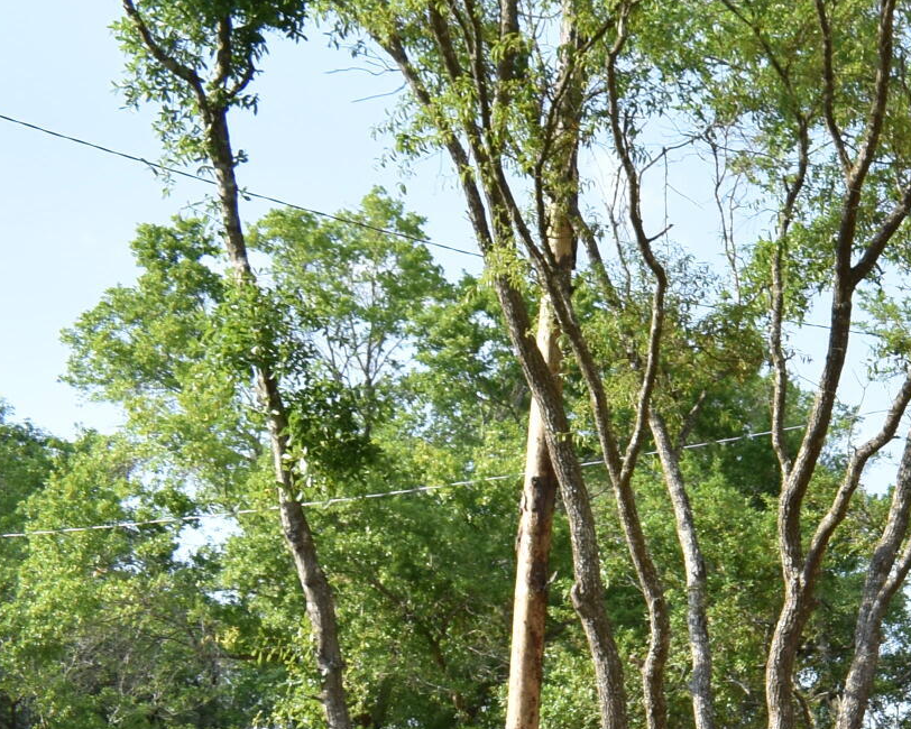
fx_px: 2805
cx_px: 1636
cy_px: 679
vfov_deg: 14.6
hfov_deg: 15.8
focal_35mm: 104
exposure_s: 1/250
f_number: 8
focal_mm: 20
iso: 200
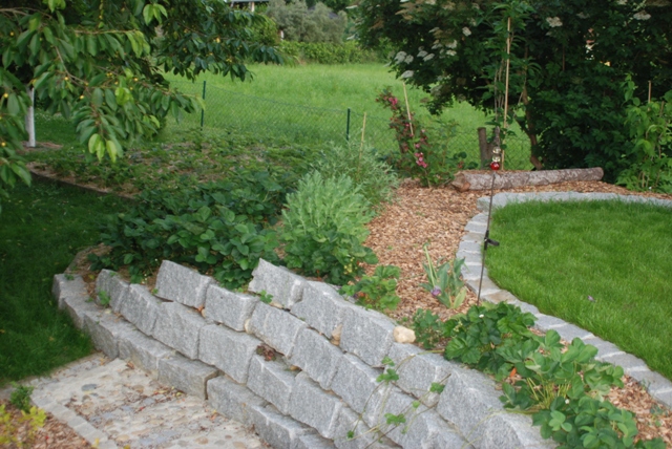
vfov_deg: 32.0
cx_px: 336
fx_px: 785
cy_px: 224
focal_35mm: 42
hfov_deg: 46.4
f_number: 3.5
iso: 200
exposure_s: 1/60
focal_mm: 28
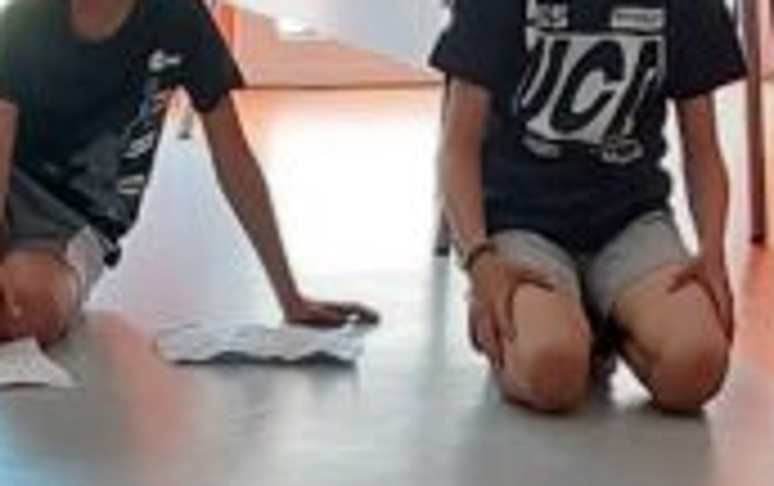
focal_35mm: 189
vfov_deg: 6.5
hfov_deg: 11.0
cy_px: 1274
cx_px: -22
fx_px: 3992
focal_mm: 4.6
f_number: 1.8
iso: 200
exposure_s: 1/60
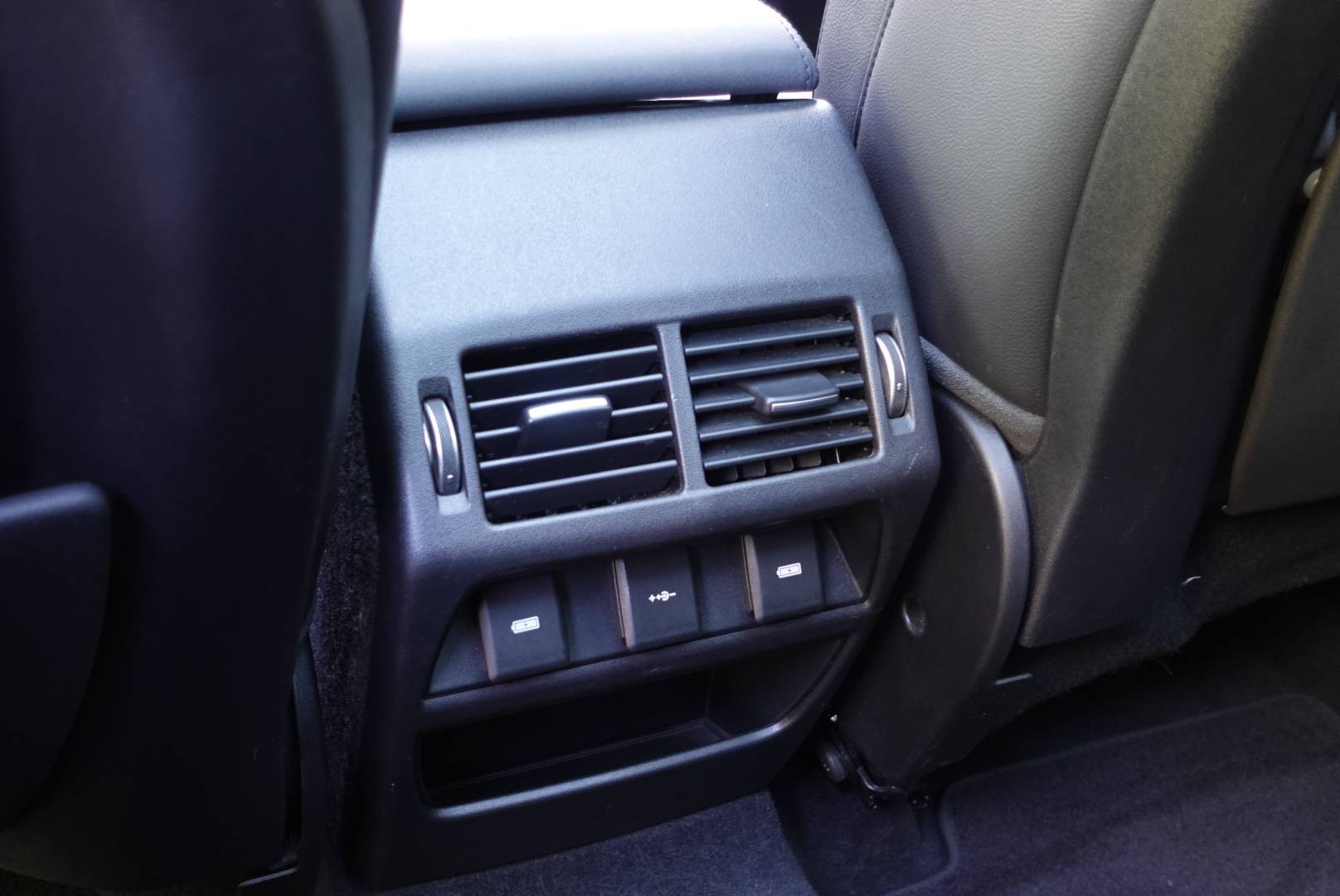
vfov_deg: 29.3
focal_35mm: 46
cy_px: 448
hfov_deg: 42.7
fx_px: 1713
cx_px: 670
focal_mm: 17.37
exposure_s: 1/15
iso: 800
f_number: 2.8
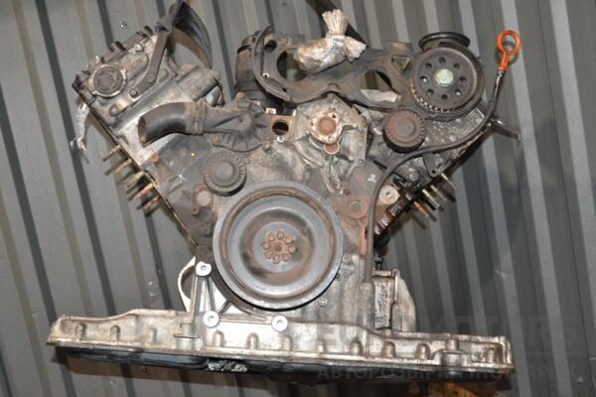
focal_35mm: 45
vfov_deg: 29.9
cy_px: 198
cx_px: 298
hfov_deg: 43.6
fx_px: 745
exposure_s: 1/60
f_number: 5
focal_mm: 30
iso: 800
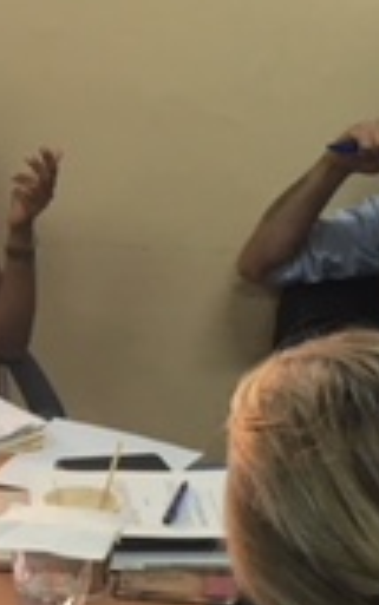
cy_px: 478
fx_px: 1899
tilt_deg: -20.8
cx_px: -28
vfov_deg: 18.0
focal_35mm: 115
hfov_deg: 11.3
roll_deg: -1.5
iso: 64
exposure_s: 1/30
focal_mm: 4.15
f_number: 2.2
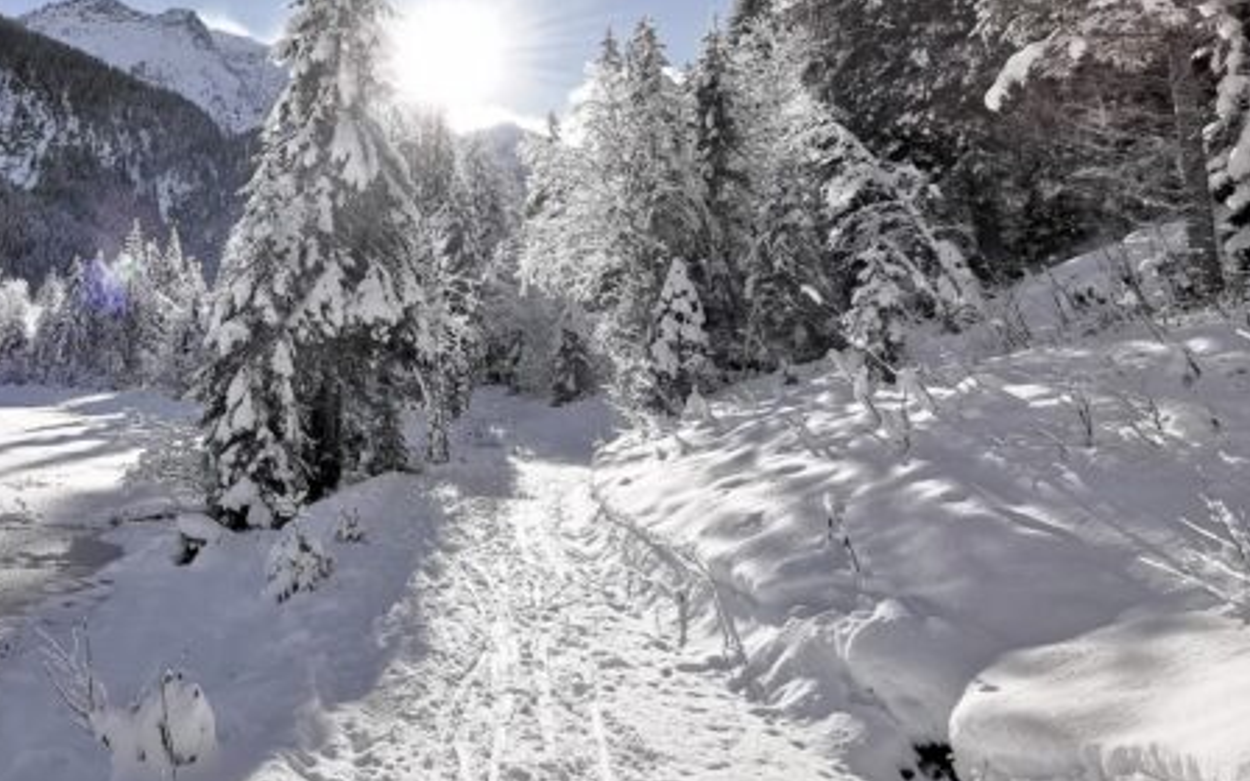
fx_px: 988
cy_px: 169
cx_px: 292
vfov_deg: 41.5
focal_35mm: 29
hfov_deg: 60.6
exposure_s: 1/2105
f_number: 2.2
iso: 50
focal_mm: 2.35
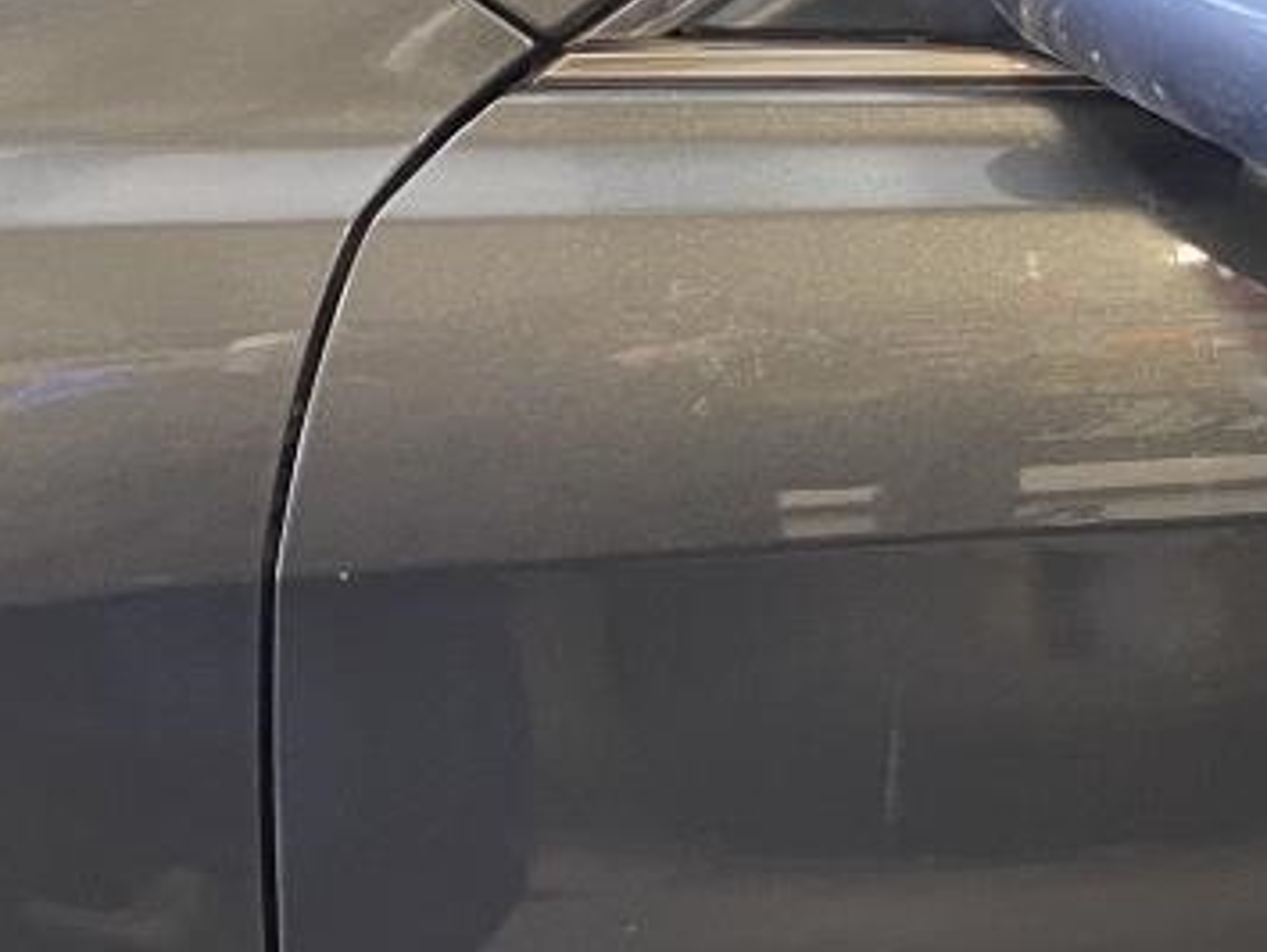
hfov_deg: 18.7
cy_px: 444
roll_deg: -10.4
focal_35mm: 94
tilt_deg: -27.4
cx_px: 1822
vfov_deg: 15.7
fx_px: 3443
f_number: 1.8
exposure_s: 1/60
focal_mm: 4.25
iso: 320
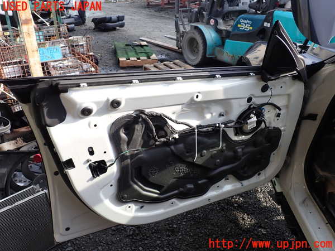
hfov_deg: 60.0
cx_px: 168
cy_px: 126
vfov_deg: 46.8
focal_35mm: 30
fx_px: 290
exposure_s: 1/200
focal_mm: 5.4
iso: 100
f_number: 3.2
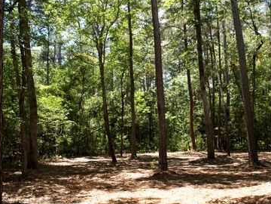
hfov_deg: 50.6
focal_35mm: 36
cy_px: 118
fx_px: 282
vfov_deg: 39.6
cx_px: 177
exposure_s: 1/1600
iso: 1600
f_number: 8
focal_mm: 18
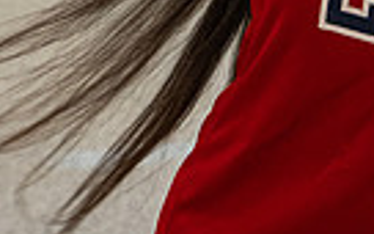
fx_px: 1203
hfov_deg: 17.4
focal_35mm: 118
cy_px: -339
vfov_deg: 9.7
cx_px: 345
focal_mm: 35
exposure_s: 1/125
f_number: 4
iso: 4000
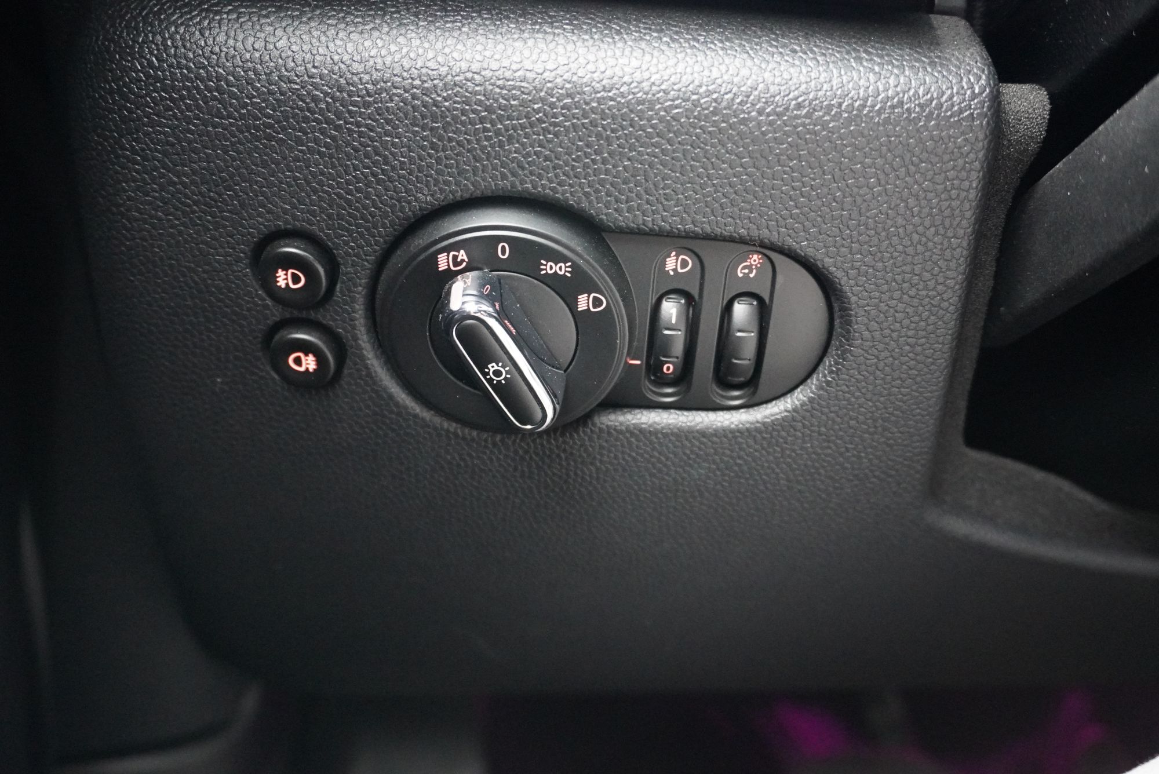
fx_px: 1160
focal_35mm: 36
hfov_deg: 53.1
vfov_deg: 36.9
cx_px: 580
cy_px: 387
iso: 6400
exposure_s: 1/13
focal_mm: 24
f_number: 4.5
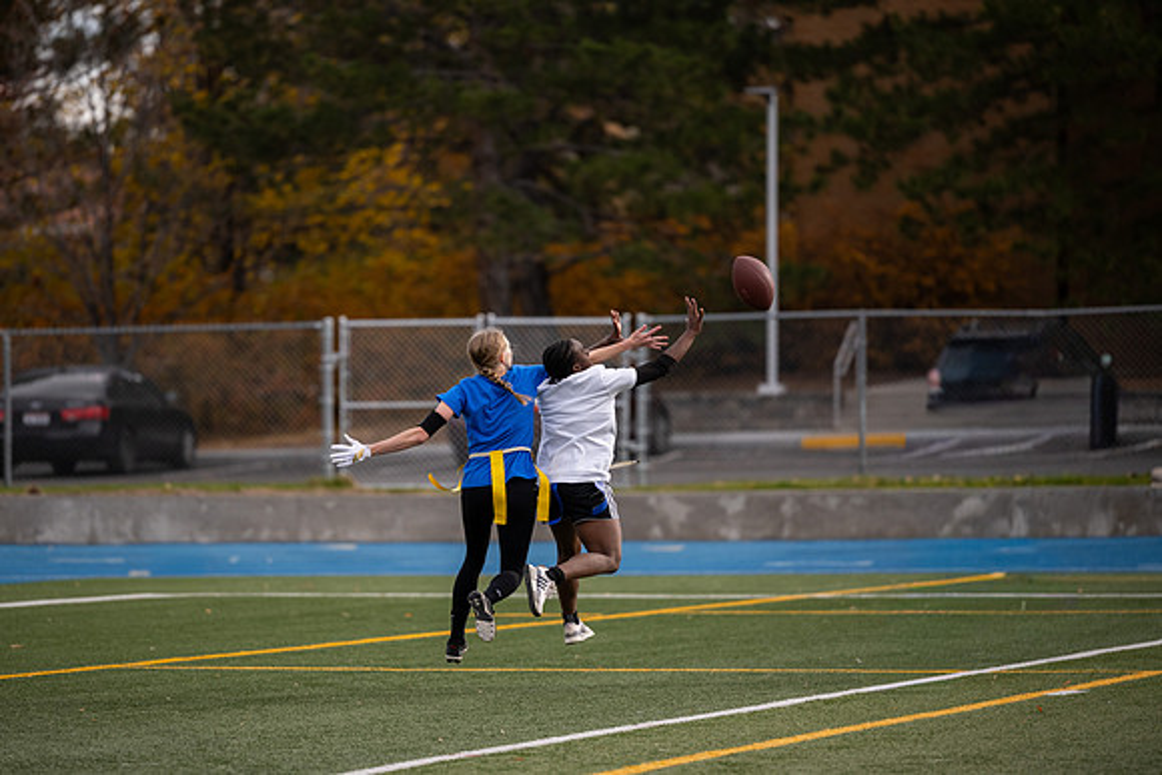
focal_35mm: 225
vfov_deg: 6.1
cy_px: 394
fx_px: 7274
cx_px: 514
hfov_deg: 9.1
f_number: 2.8
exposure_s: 1/2500
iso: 200
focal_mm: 200
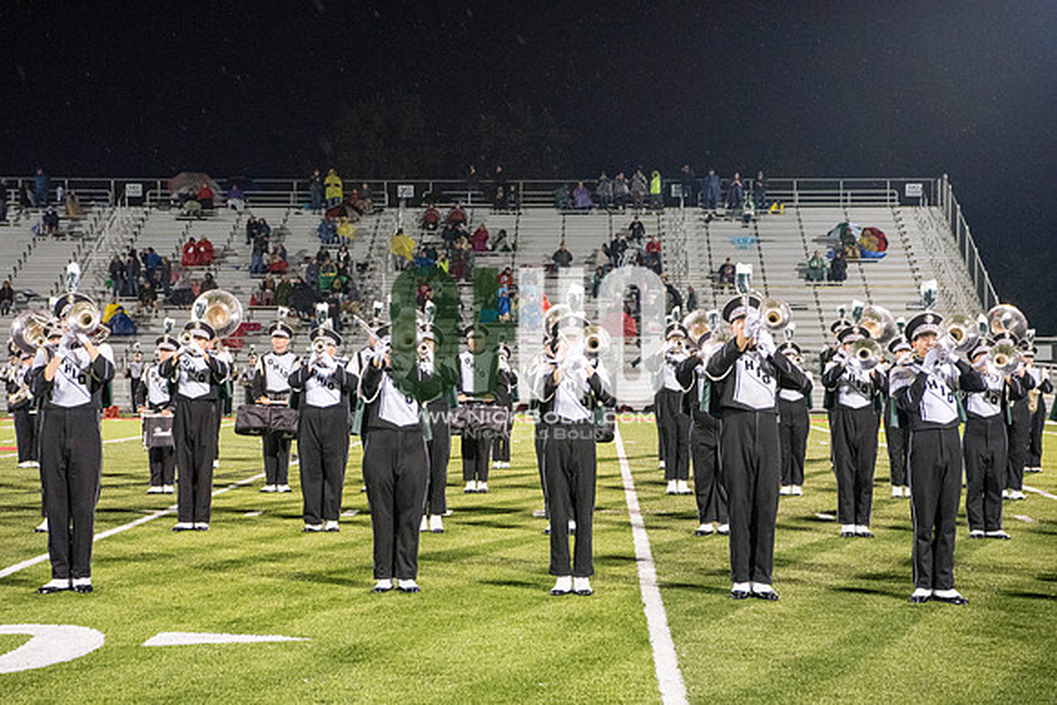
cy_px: 352
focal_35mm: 70
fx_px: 2056
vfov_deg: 19.5
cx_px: 528
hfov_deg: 28.8
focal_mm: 70
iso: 5000
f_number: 5.6
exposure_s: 1/200
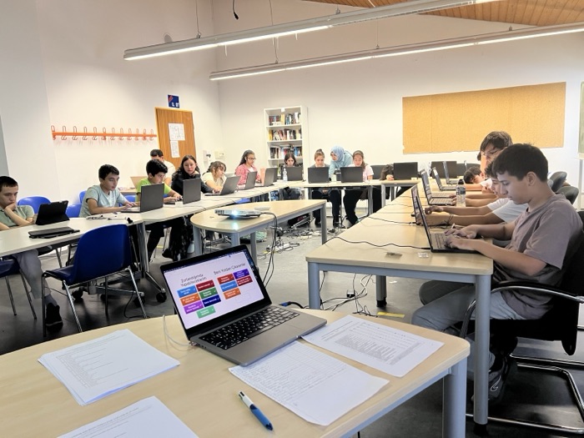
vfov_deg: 53.1
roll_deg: +2.3
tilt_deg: -7.6
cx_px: 292
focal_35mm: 26
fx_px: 439
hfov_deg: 67.3
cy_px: 219
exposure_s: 1/50
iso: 100
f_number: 1.5
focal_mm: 5.7
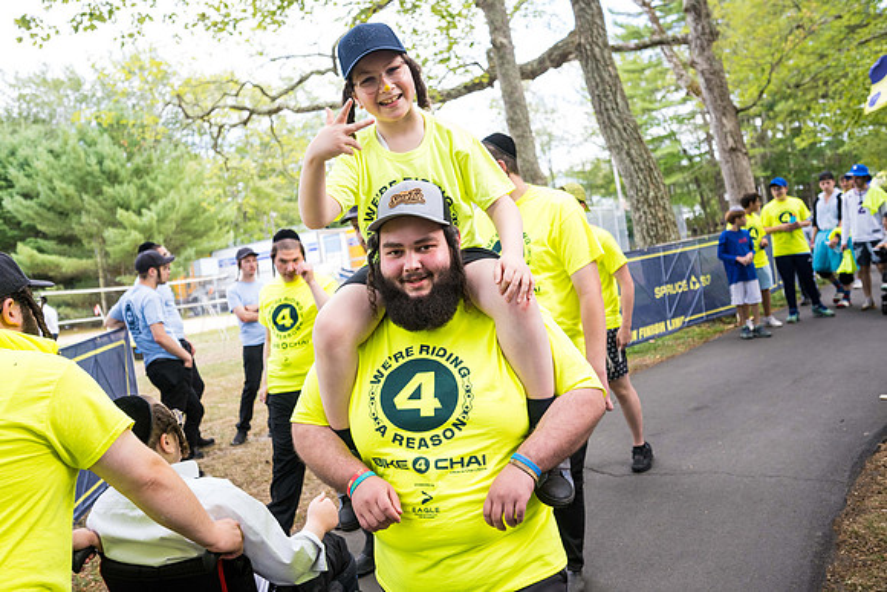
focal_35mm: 30
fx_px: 739
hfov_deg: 61.9
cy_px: 296
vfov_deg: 43.6
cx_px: 444
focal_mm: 30
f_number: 4
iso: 720
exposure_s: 1/500
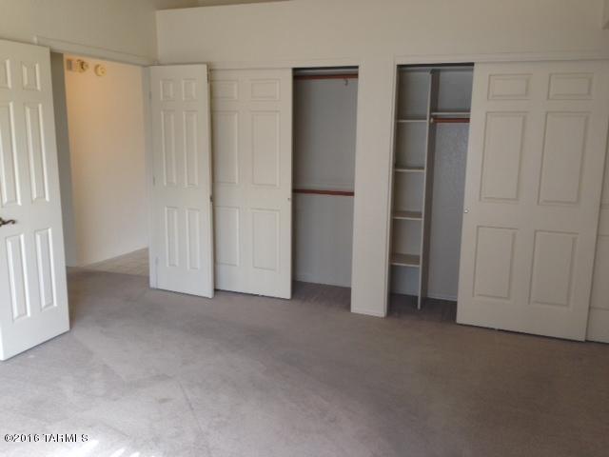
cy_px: 228
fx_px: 581
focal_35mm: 33
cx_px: 304
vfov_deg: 42.9
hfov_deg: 55.4
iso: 50
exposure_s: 1/22
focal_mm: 4.12
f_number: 2.4
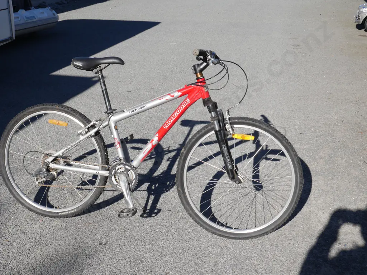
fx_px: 530
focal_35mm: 50
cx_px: 184
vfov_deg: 29.1
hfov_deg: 38.2
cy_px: 138
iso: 200
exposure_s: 1/320
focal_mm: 25
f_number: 10
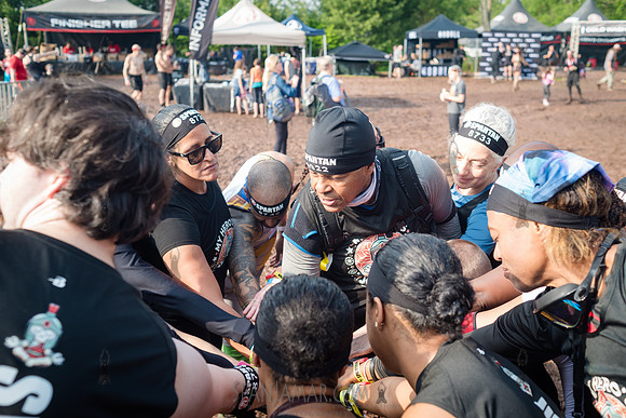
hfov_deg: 52.2
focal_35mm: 37
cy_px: 209
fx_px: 639
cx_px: 313
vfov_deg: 36.2
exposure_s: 1/400
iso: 250
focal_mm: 35
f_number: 4.5
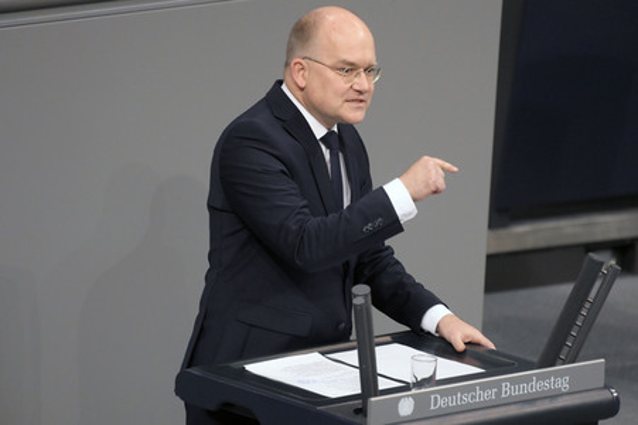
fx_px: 7261
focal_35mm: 410
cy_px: 212
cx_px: 319
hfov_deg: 5.0
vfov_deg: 3.3
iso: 12800
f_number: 5.6
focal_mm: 410
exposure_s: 1/400
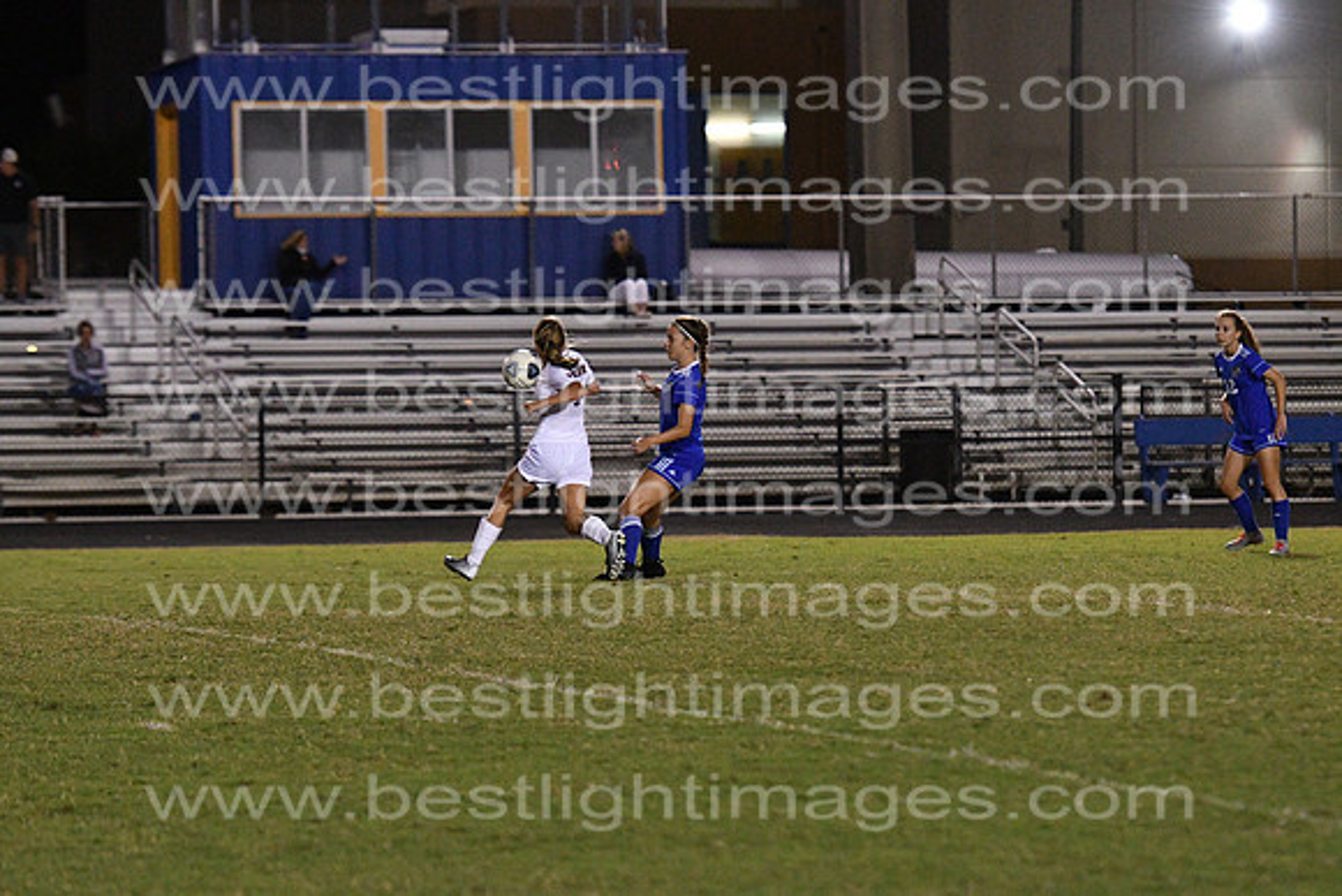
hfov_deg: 10.2
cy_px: 448
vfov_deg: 6.8
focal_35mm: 202
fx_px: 7550
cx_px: 671
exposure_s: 1/800
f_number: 4
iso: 8000
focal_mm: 135
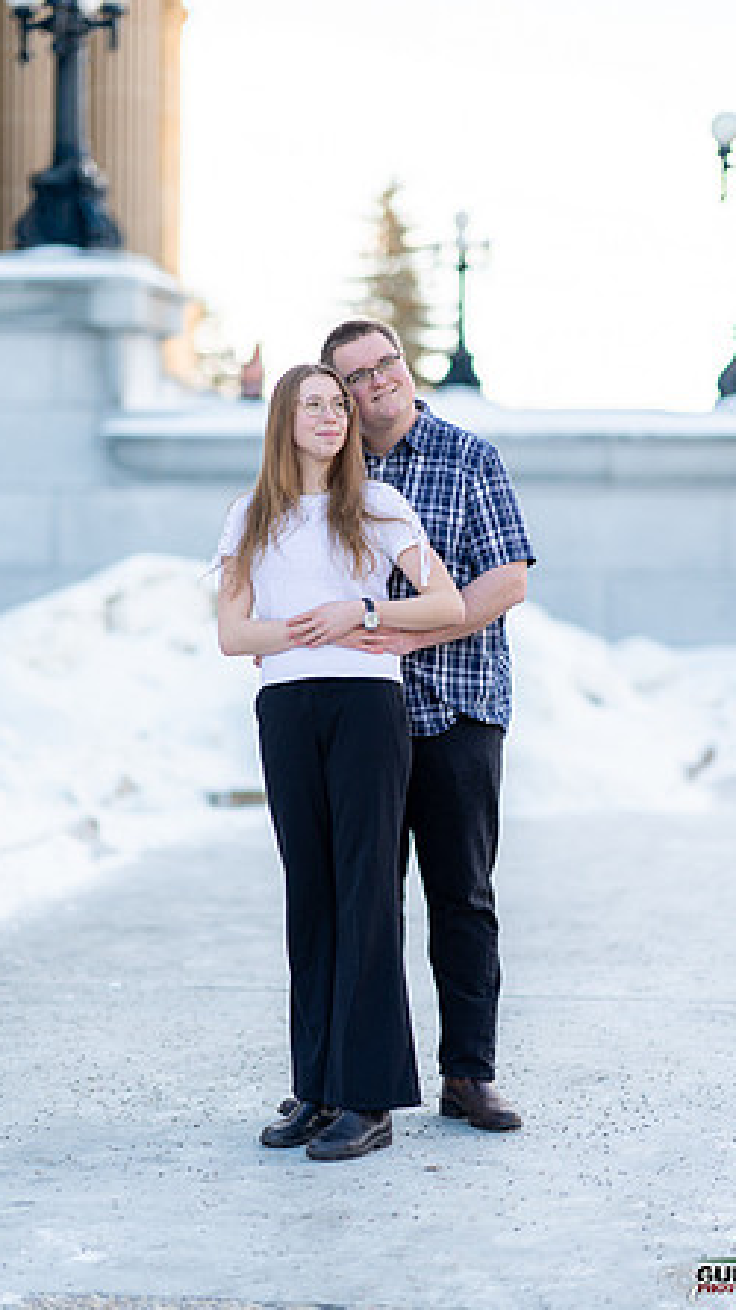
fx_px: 3125
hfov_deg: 13.4
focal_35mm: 90
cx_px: 377
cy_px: 654
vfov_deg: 23.7
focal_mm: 85
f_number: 1.4
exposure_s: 1/1600
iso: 100
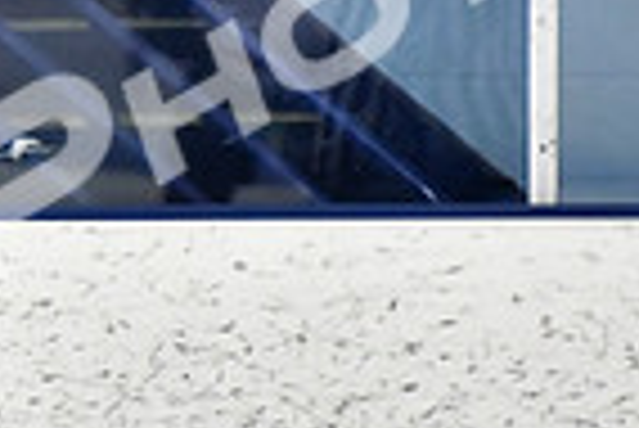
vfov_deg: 1.2
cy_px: 363
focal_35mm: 1165
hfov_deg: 1.8
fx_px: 20700
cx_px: -320
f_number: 3.2
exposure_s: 1/1250
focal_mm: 190
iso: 6400
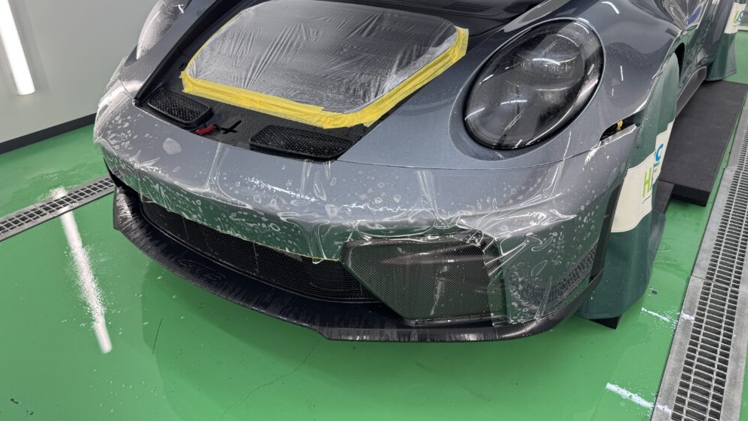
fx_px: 536
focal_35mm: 27
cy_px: 170
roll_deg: +2.2
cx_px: 379
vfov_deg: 42.7
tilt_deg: -27.2
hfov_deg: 69.9
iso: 64
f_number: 1.78
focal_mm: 6.76
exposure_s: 1/121
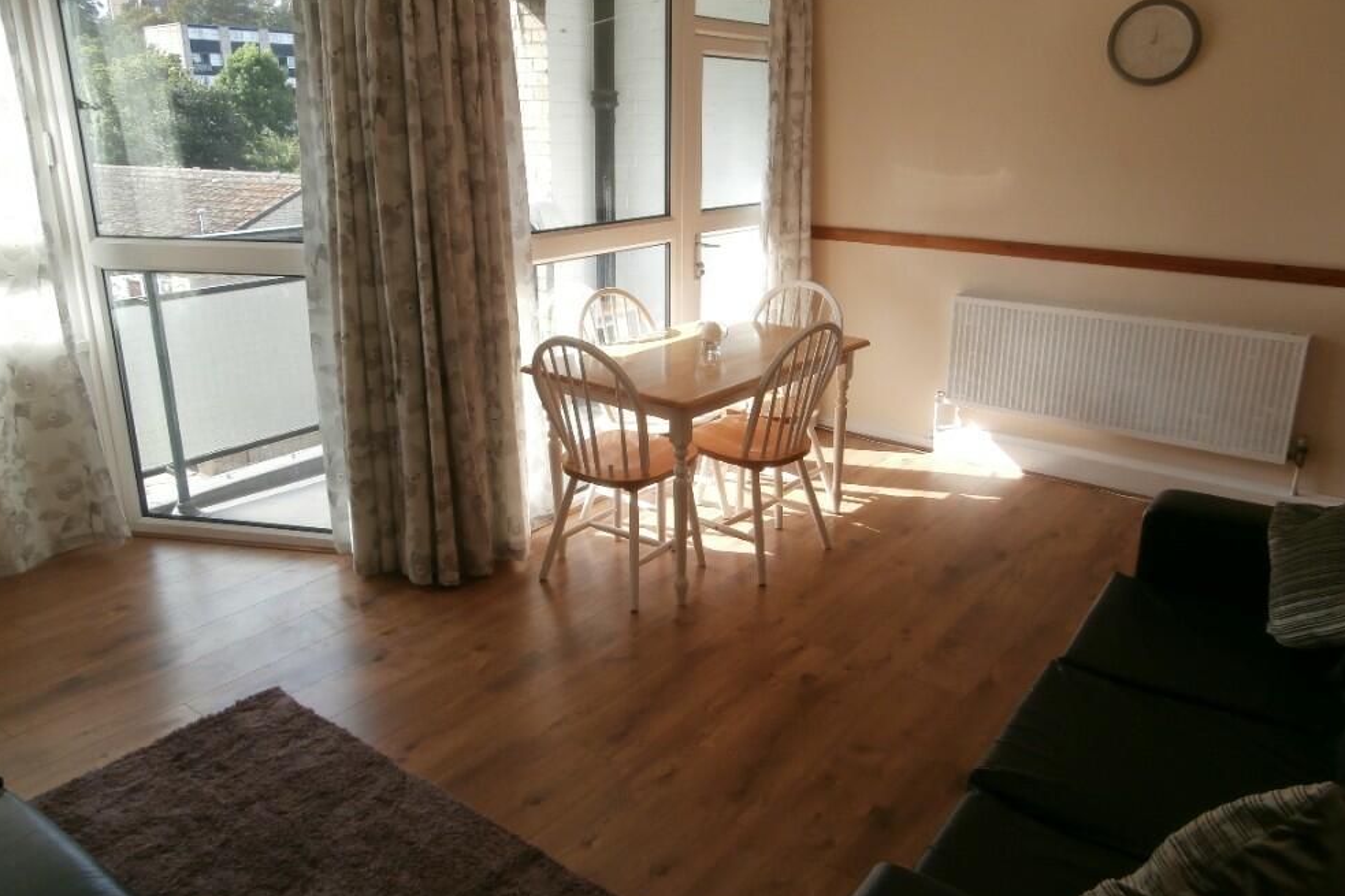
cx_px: 672
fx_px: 971
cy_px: 386
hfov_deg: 69.4
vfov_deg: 49.4
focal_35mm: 26
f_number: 3
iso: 100
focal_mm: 4.2
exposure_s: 1/160
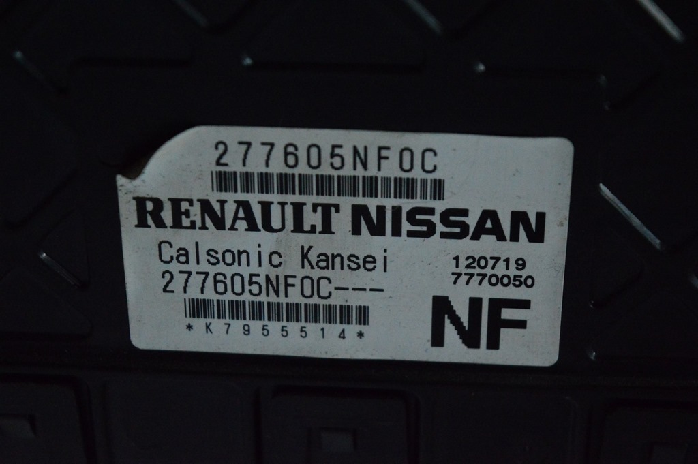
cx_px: 349
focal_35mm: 82
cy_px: 232
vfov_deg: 16.5
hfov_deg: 24.6
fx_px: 1598
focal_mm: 55
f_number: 6.3
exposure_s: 1/640
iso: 6400
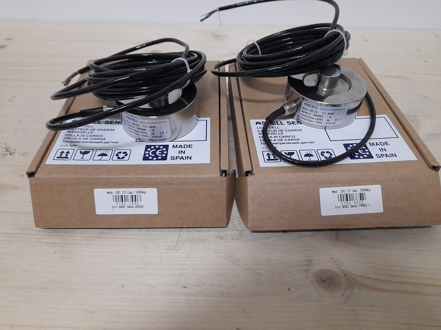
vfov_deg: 54.9
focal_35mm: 25
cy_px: 165
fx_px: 318
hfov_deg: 69.4
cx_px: 220
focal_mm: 4.6
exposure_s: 1/50
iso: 400
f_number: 2
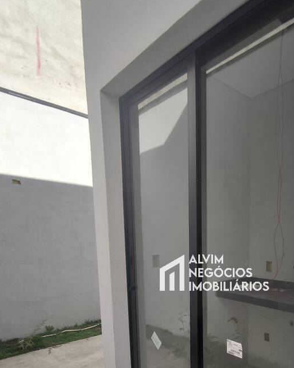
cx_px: 217
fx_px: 283
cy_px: 276
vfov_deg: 62.2
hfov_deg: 52.8
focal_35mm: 26
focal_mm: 2.35
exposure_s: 1/297
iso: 100
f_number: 2.2
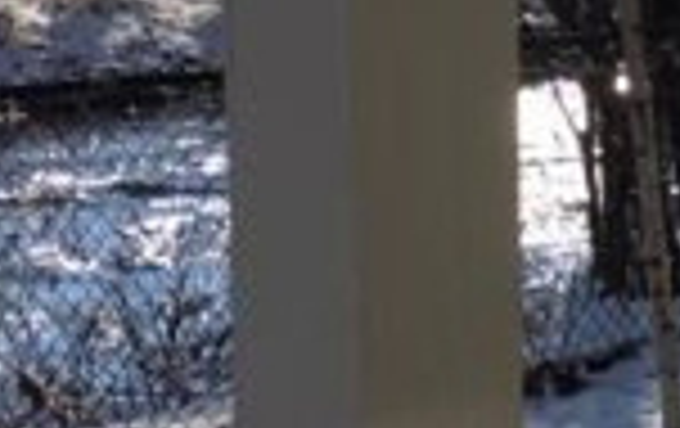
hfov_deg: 14.3
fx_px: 2414
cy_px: 50
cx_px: 1193
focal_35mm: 130
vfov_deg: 10.1
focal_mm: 4.15
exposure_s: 1/1603
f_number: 2.2
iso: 25
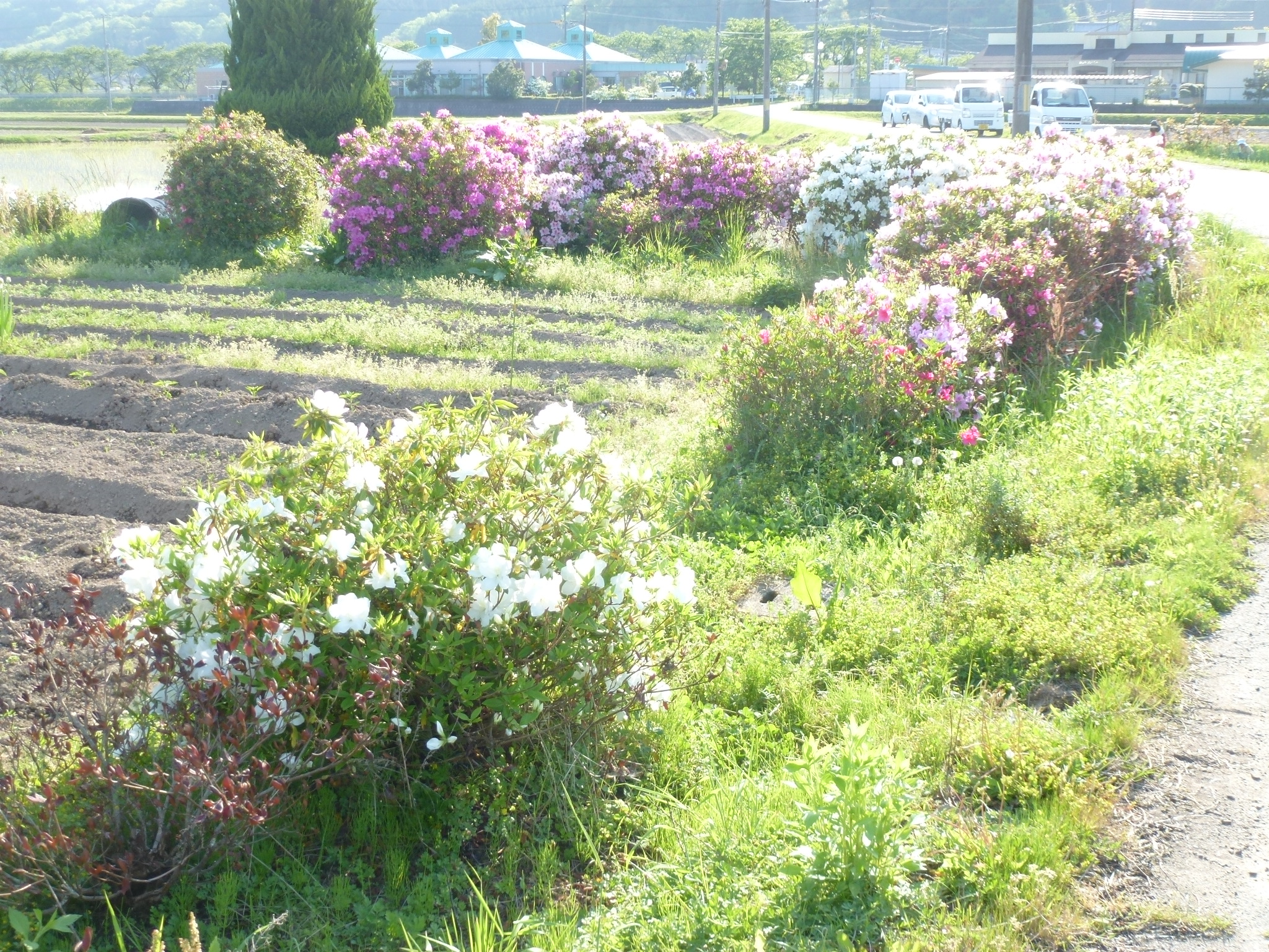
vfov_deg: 35.1
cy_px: 476
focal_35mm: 41
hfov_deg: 45.8
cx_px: 634
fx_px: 1503
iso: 100
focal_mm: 7.4
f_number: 3.9
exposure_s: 1/160
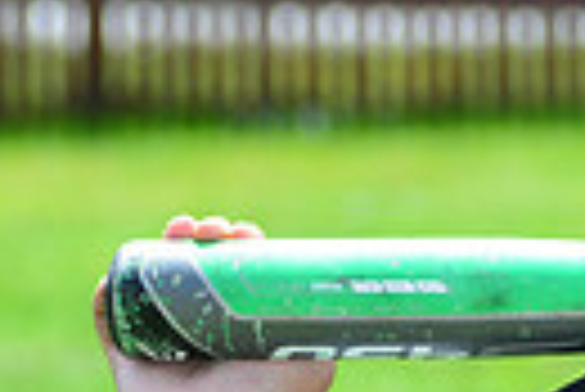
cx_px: 855
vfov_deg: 2.5
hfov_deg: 3.7
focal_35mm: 559
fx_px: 9094
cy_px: 534
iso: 200
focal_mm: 125
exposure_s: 1/200
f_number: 8
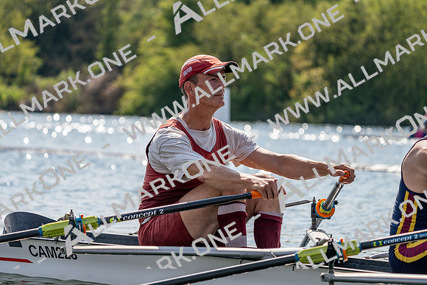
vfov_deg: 6.9
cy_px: 142
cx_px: 214
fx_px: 2373
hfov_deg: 10.3
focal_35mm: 200
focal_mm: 200
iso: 200
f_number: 5.6
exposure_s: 1/1600
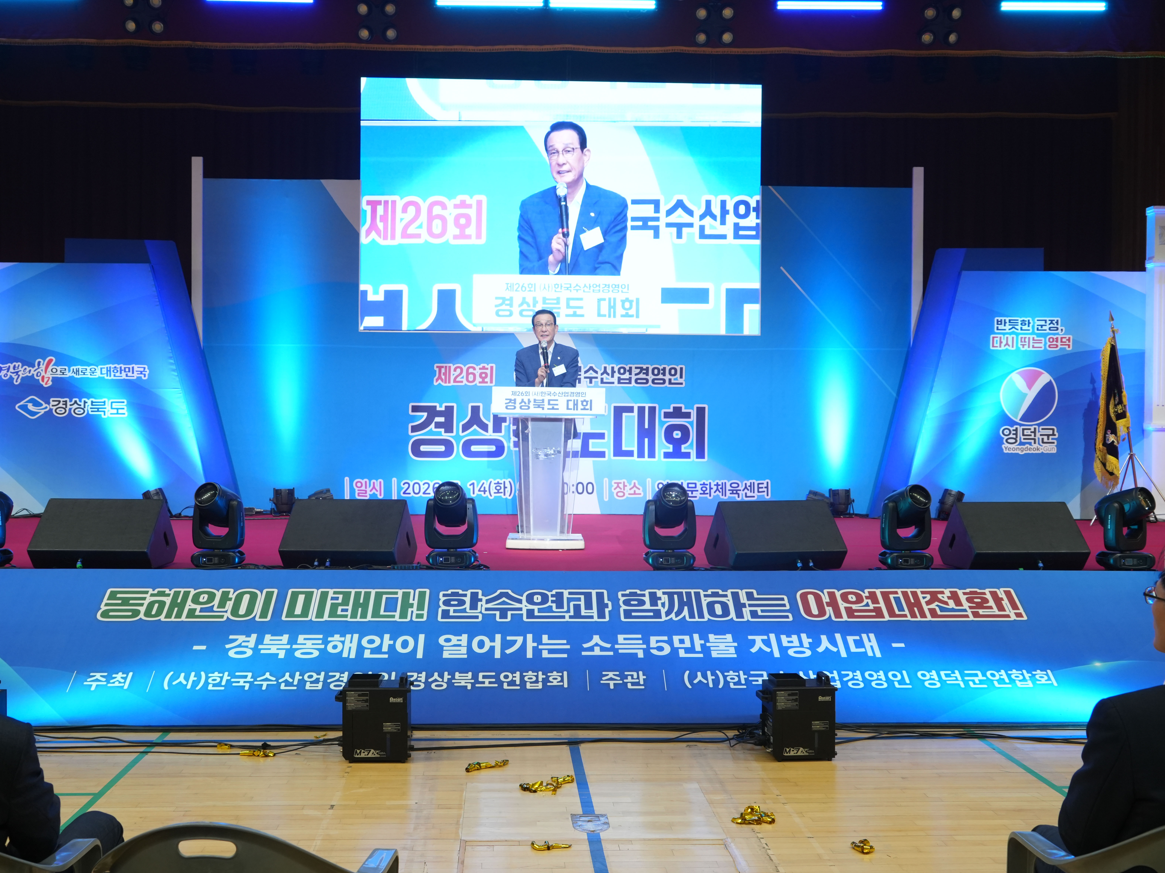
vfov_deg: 40.7
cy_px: 433
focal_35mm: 35
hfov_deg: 52.6
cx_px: 540
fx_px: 1178
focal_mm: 32
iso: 1250
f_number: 6.3
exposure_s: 1/125
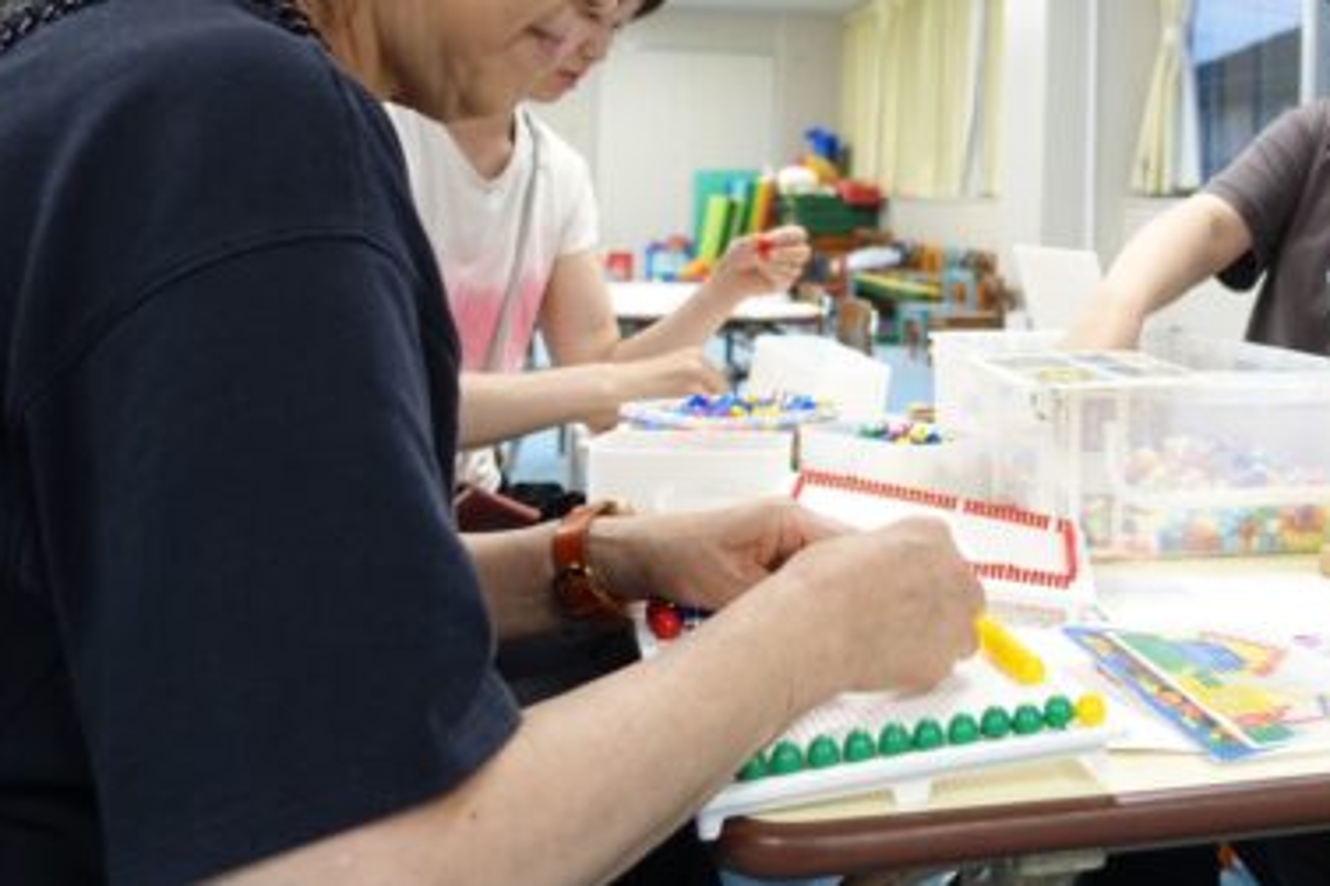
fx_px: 1514
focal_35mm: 41
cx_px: 991
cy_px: 192
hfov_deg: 45.8
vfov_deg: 31.8
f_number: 1.8
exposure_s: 1/30
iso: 160
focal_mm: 8.8
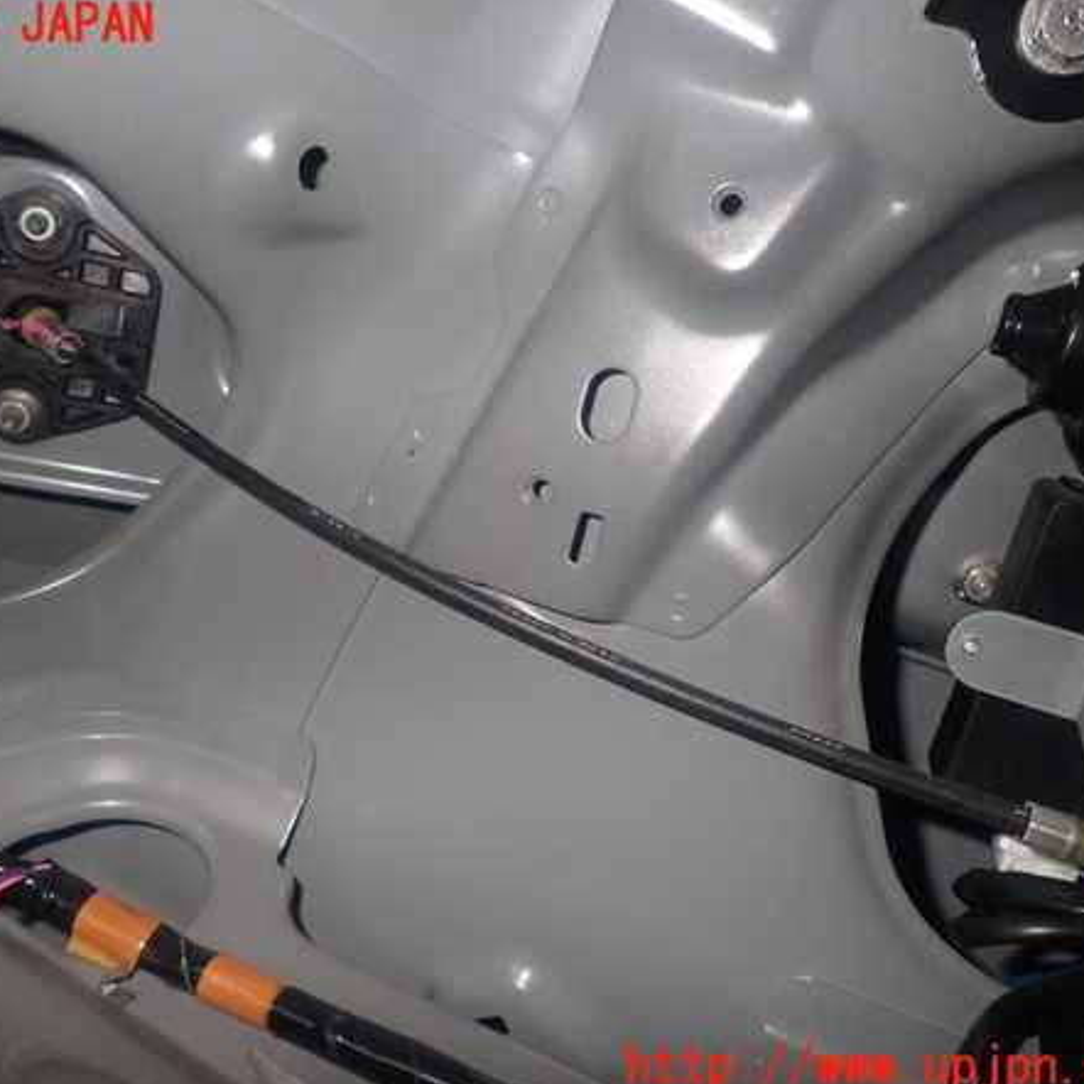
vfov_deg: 54.0
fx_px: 1063
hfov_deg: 53.7
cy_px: 547
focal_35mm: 30
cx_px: 444
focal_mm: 4.5
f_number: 5.6
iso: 320
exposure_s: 1/30
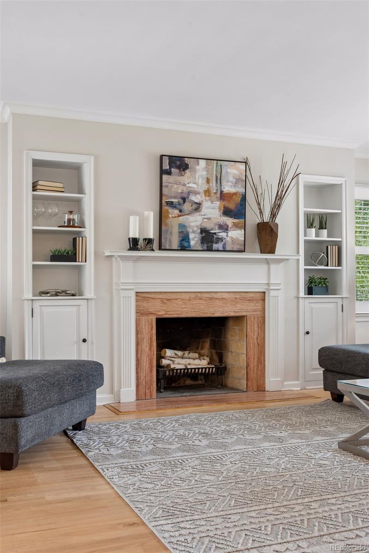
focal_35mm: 38
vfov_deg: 50.7
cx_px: 184
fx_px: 584
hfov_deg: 35.1
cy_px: 276
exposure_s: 1/8
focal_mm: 38
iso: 400
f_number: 9
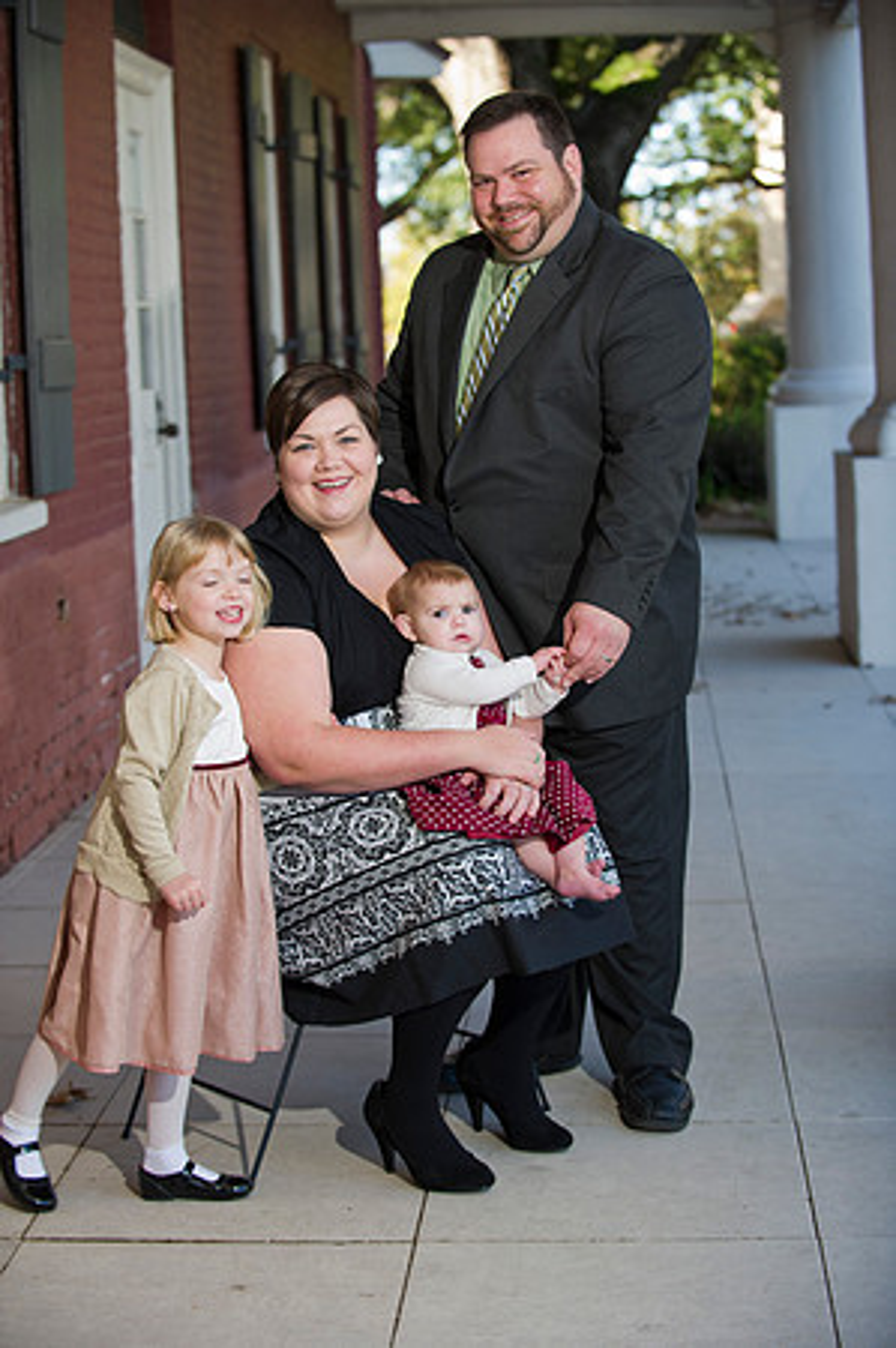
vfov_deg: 28.9
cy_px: 674
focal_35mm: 70
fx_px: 2619
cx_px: 448
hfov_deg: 19.4
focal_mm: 70
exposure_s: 1/250
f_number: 3.2
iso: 250
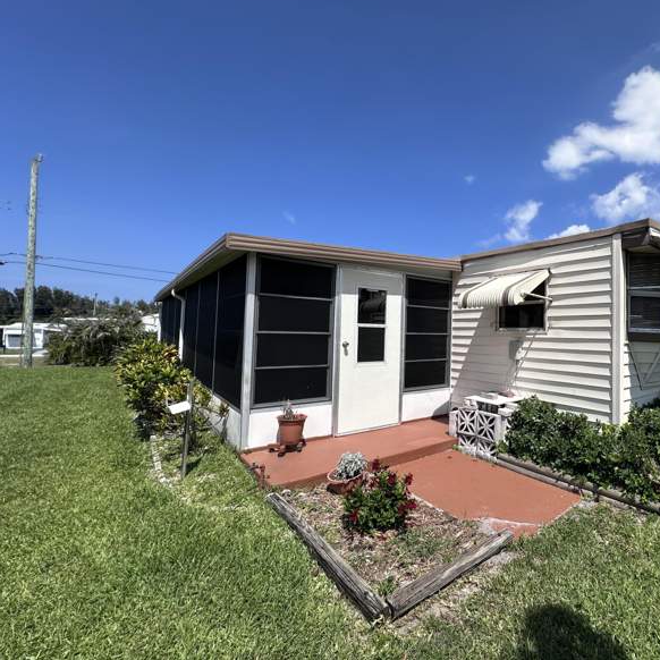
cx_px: 452
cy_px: 322
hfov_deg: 80.5
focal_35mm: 17
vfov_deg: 84.0
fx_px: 367
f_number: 2.2
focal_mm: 2.22
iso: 50
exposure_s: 1/2882
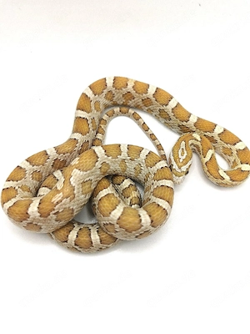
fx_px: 260
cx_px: 125
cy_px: 167
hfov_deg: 51.4
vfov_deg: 65.3
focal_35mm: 27
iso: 50
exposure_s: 1/526
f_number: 1.6
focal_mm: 5.56
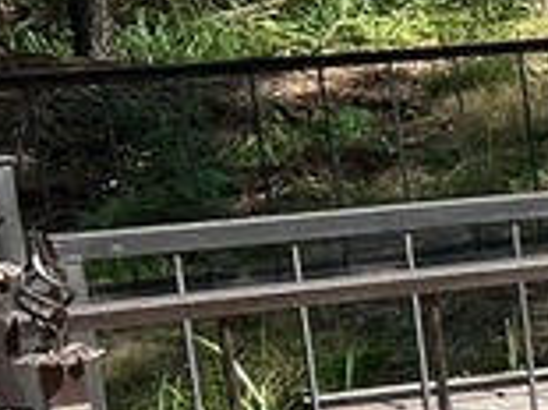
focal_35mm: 172
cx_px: 1584
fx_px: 2721
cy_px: 566
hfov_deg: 9.4
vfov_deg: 8.5
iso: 50
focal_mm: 5.7
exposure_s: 1/1431
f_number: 1.5
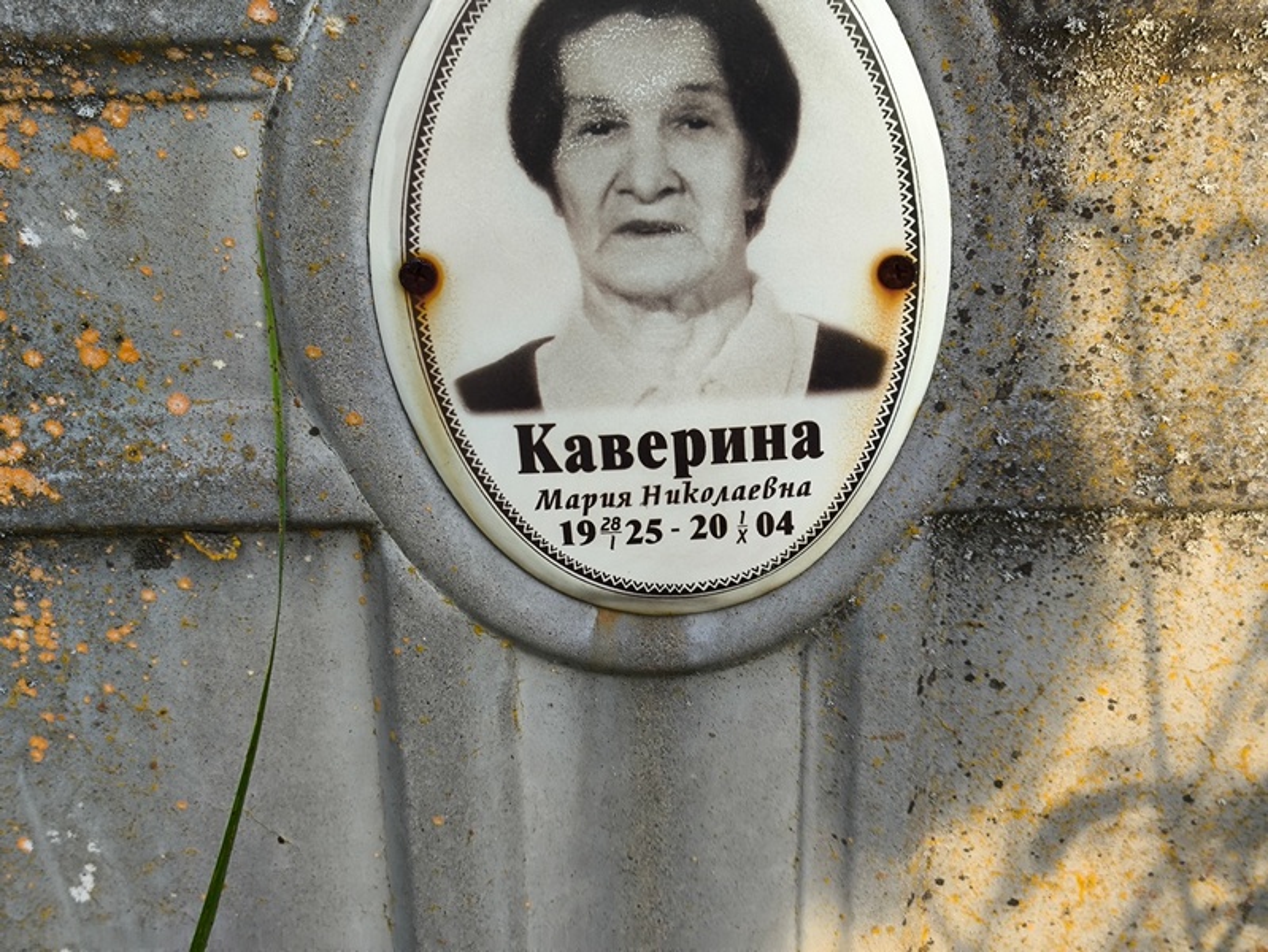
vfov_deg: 29.1
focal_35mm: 50
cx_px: 634
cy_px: 476
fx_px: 1832
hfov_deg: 38.2
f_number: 1.7
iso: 50
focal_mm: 4.71
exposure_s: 1/125
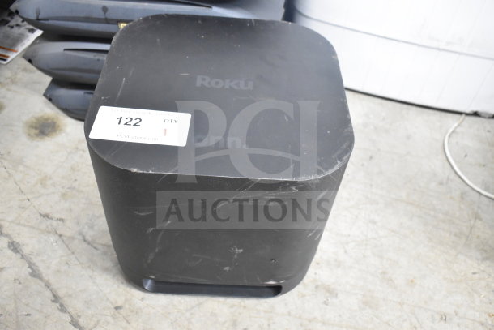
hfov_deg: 55.1
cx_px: 247
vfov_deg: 38.4
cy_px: 165
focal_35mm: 34
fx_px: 473
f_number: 3.8
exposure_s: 1/40
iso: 4000
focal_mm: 23
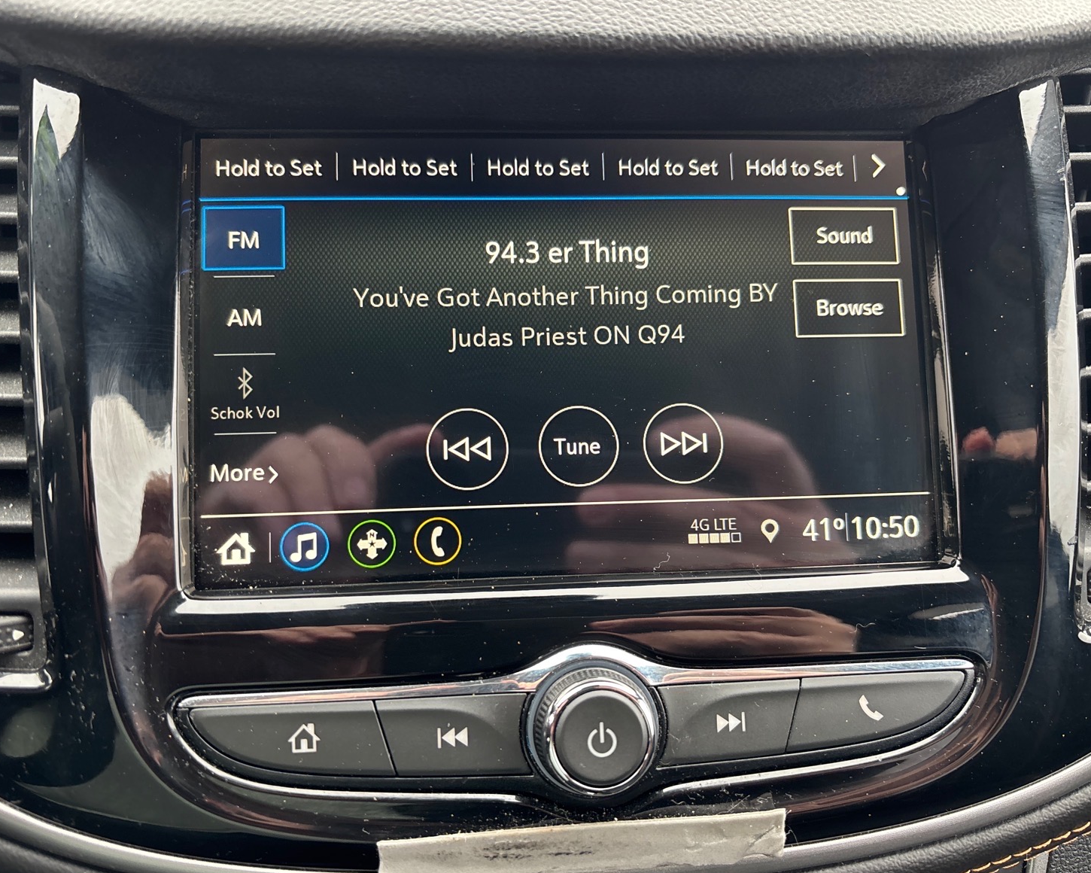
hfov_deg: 62.2
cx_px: 520
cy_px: 434
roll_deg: -0.4
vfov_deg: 51.5
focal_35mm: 28
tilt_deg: -28.2
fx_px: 904
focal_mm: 5.96
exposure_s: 1/60
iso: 160
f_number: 1.6
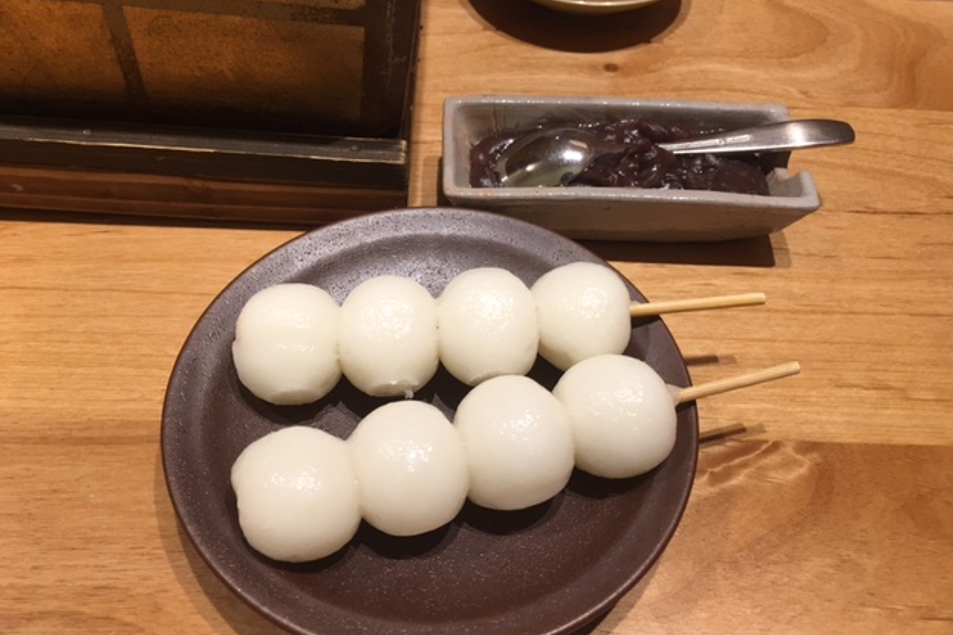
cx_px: 470
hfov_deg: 60.3
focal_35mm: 31
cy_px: 294
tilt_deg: -48.0
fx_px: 820
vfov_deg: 42.3
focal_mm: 4.15
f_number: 2.2
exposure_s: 1/15
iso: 25
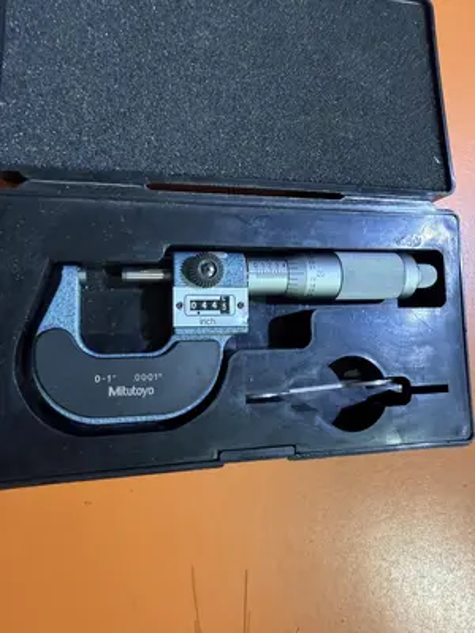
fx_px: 439
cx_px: 238
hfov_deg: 56.8
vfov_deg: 71.6
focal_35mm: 24
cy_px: 316
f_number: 2.2
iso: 320
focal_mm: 2.22
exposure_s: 1/60
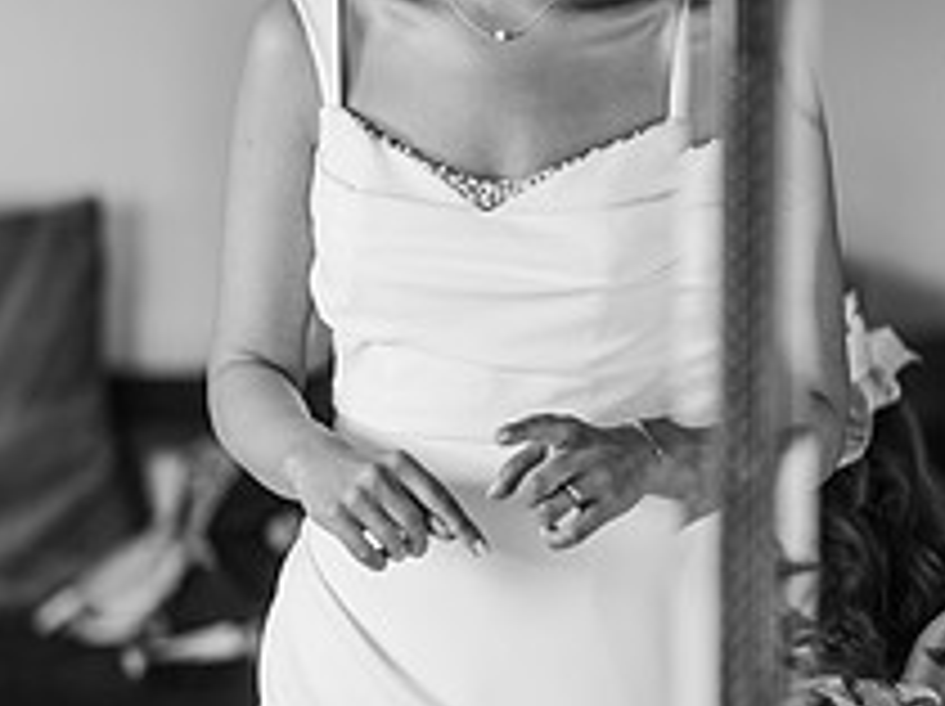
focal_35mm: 175
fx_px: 4772
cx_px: 416
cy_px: 288
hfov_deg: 11.3
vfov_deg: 8.5
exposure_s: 1/200
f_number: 1.8
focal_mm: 85
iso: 250
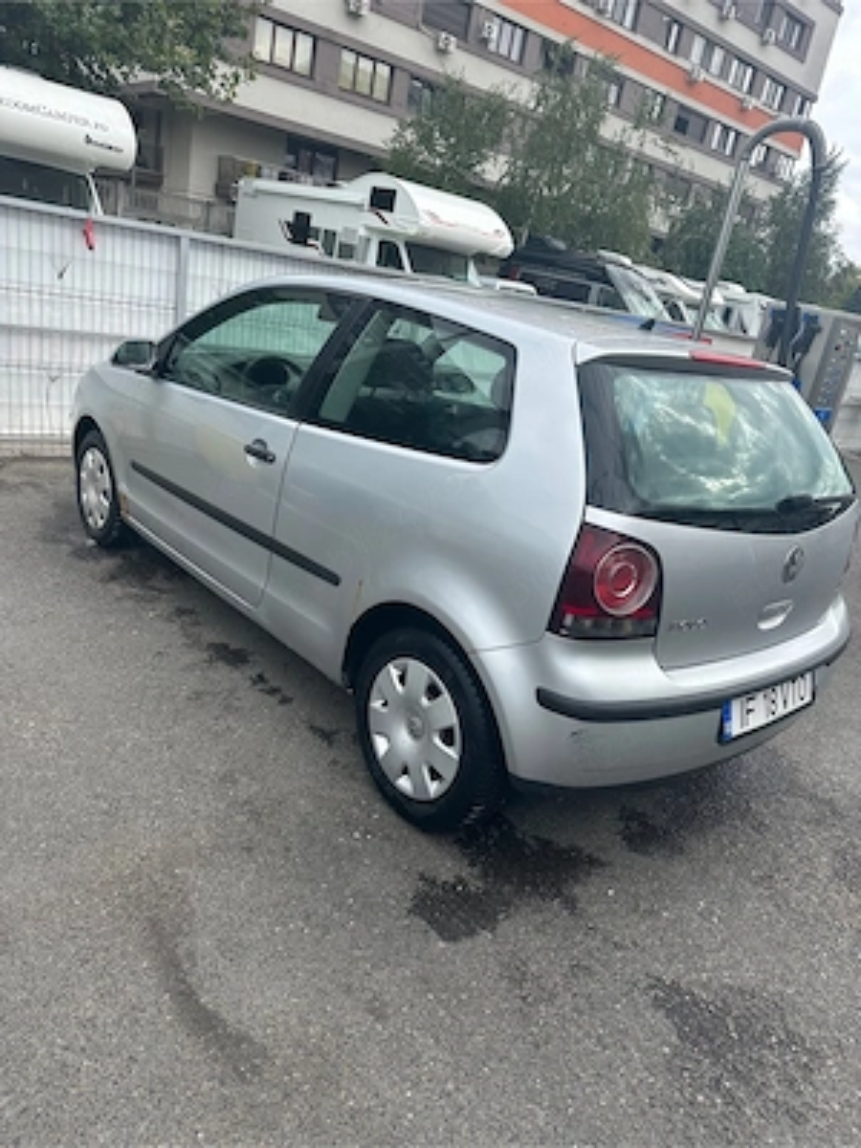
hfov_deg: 56.8
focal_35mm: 24
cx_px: 430
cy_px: 574
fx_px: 796
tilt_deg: -19.6
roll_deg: -10.2
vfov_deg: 71.6
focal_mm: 6.86
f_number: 1.78
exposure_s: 1/1473
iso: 80
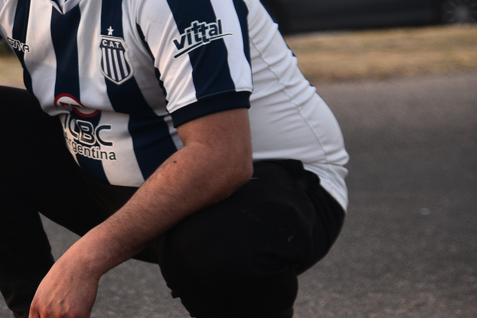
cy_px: 95
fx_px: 2173
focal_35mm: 164
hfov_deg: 12.2
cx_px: -95
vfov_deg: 8.4
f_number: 4
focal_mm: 65
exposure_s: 1/800
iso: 400
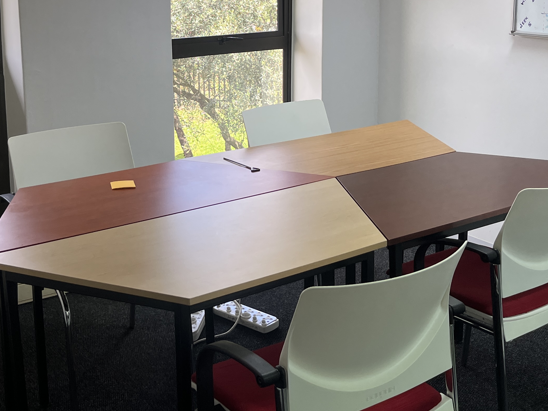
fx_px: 791
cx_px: 203
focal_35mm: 50
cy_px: 99
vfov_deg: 28.6
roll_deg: +0.9
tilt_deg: -10.7
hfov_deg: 37.9
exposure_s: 1/100
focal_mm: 5.1
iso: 64
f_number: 1.6
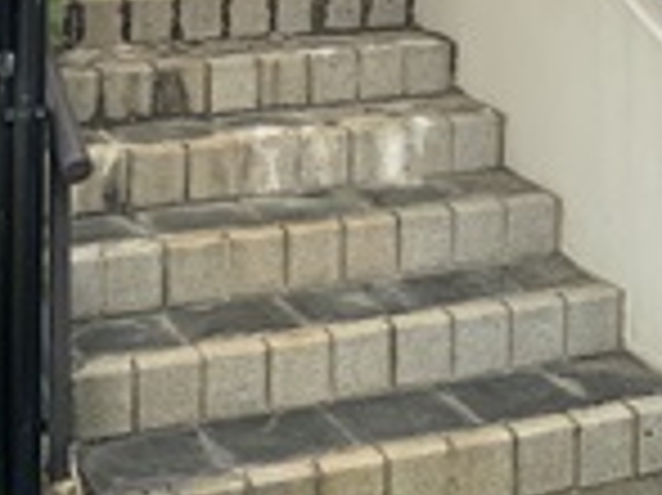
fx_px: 1701
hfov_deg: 22.0
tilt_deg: +0.6
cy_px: -234
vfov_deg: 15.4
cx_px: 414
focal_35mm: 89
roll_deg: +0.8
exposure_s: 1/580
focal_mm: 3
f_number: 1.8
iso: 16
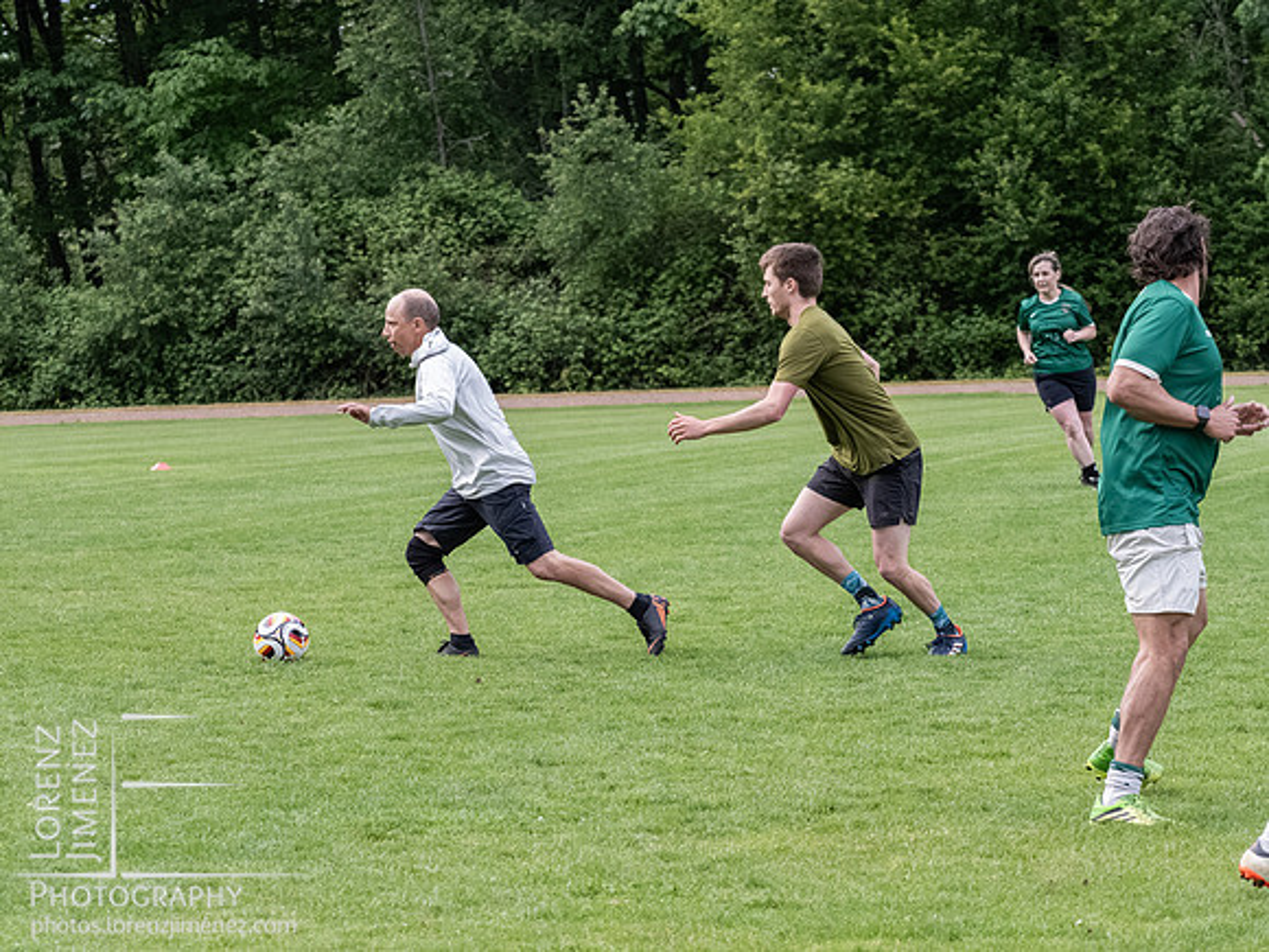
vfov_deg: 9.4
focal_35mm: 158
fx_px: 5792
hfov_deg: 12.5
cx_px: 634
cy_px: 476
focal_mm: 79
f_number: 5.6
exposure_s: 1/1250
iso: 3200
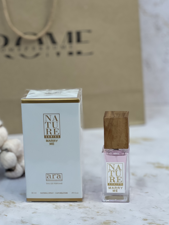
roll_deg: +2.0
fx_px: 658
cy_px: 109
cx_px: 77
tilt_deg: -14.2
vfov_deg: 19.4
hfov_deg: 14.6
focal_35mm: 101
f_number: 2.8
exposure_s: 1/100
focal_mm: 9
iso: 100
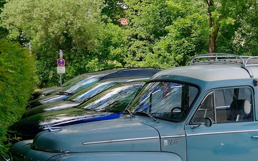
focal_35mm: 79
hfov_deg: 25.8
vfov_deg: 16.4
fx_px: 554
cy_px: 128
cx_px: 197
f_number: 9
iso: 500
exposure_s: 1/250
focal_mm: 31
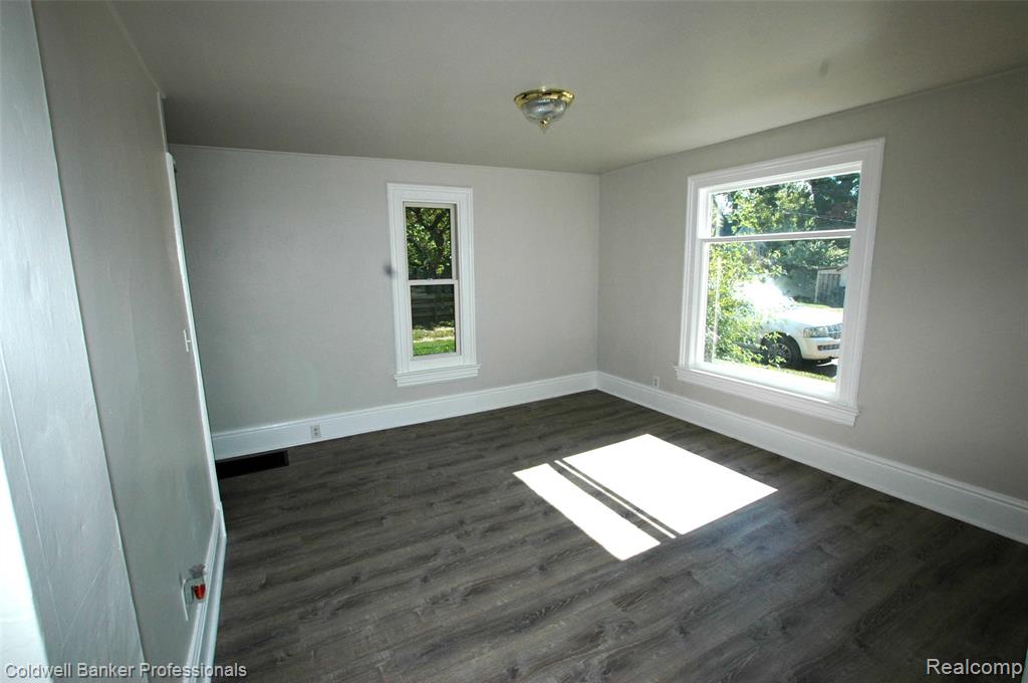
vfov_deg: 71.9
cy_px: 342
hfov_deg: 95.1
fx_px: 471
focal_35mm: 16
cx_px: 514
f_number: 9
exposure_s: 1/320
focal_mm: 11
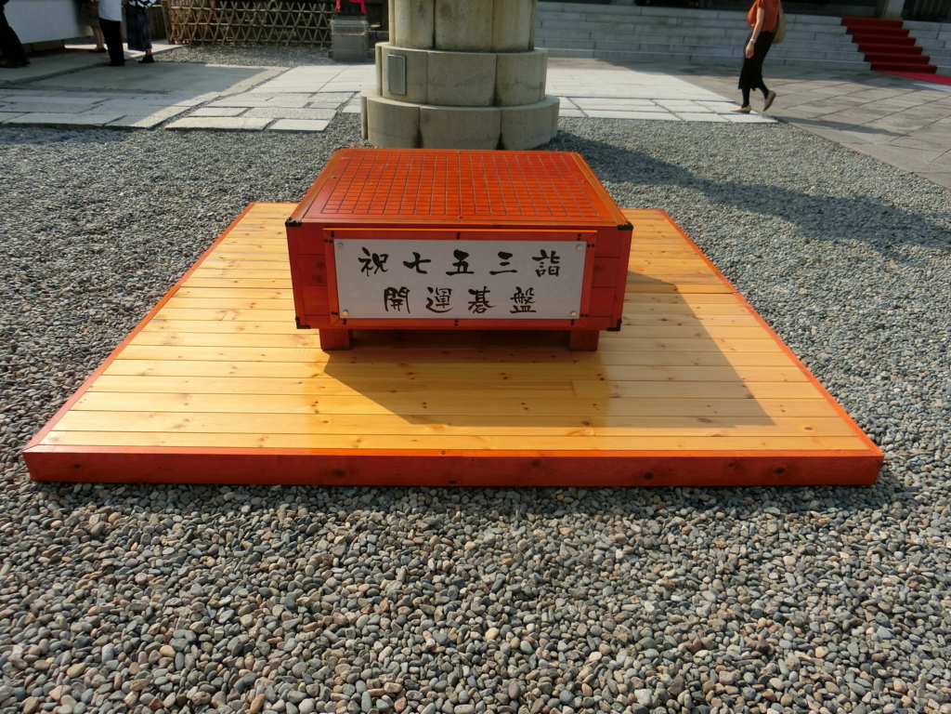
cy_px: 357
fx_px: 687
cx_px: 476
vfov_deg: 54.9
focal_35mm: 25
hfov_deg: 69.4
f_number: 7
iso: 80
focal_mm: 4.5
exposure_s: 1/250
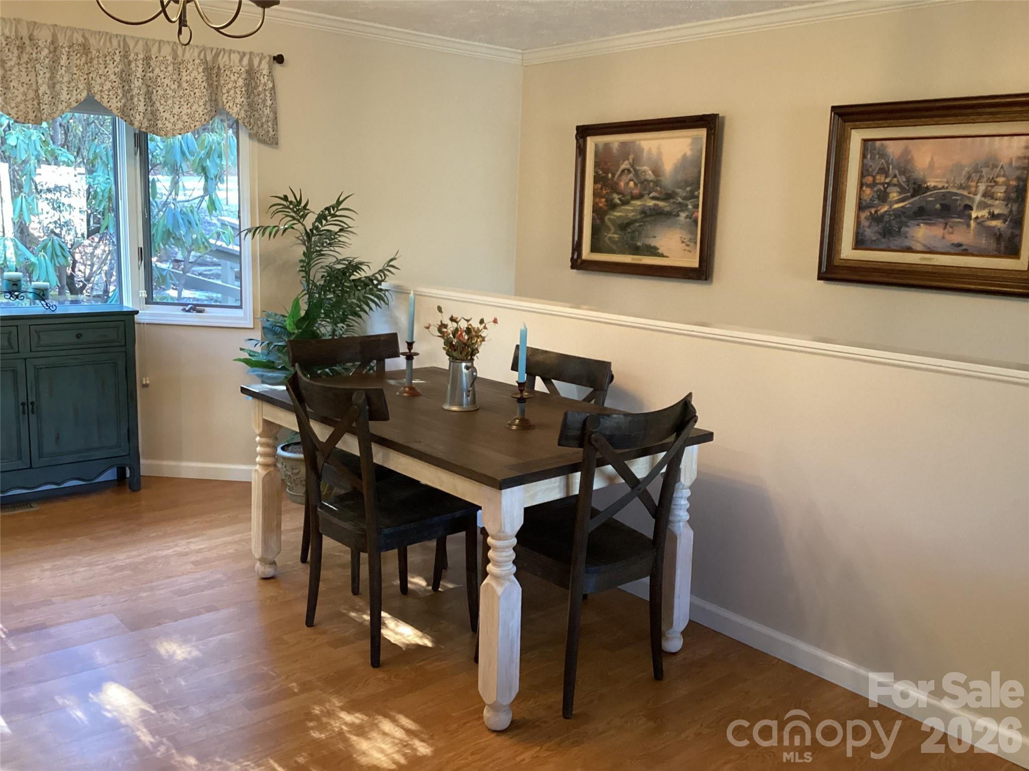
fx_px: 922
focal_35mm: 31
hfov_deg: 58.4
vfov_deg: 45.4
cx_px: 514
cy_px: 386
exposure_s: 1/40
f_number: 2.4
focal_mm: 3.3
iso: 320
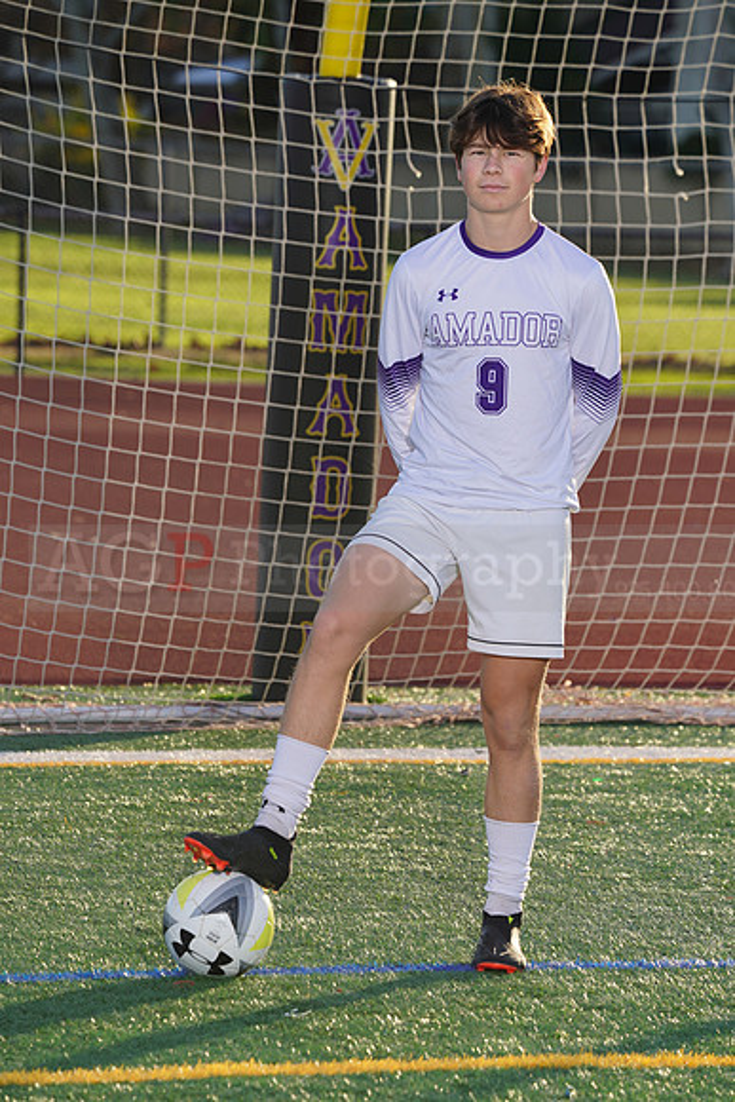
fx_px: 7467
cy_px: 551
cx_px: 368
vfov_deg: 8.4
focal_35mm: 244
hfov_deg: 5.6
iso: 100
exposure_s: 1/200
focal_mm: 244
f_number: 8
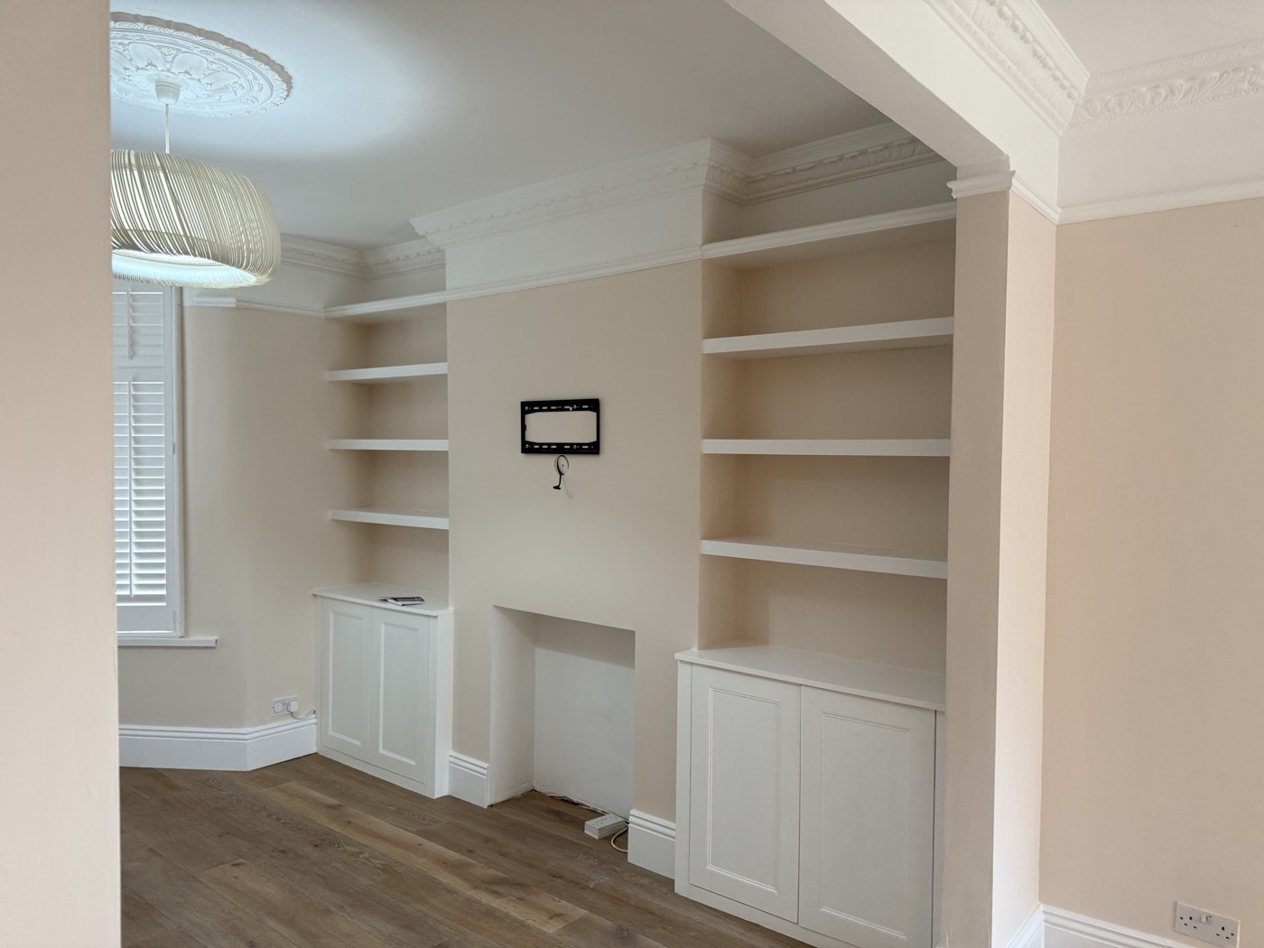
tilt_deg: -2.1
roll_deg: -0.9
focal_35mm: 24
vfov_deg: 56.8
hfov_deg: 71.6
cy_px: 474
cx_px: 632
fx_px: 876
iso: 200
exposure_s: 1/100
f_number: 1.78
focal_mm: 6.76
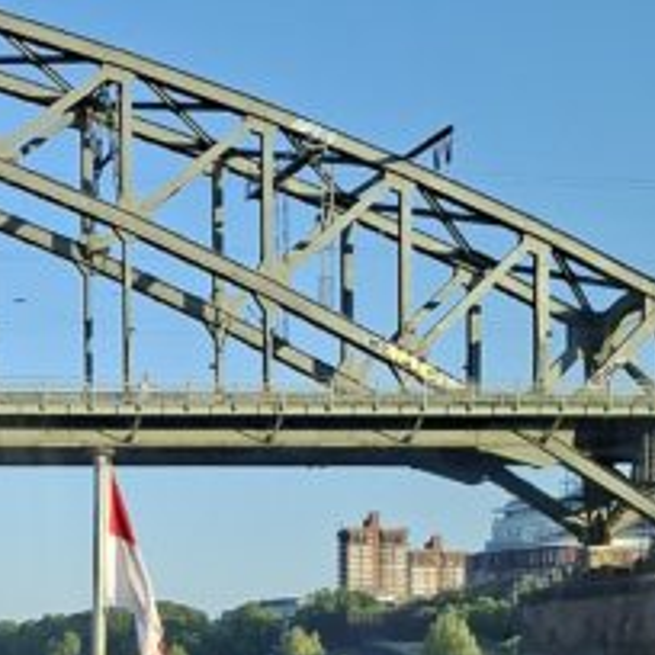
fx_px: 2184
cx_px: -13
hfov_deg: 16.7
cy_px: 716
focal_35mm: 102
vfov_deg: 16.6
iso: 40
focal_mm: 5.54
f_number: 1.8
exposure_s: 1/821
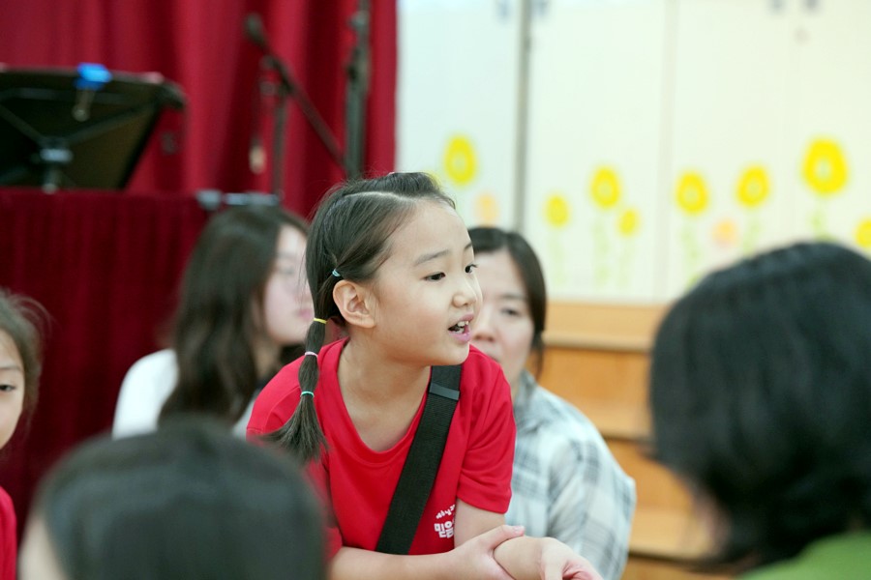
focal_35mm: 118
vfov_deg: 11.6
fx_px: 2855
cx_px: 436
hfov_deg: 17.3
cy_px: 290
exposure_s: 1/160
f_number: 4
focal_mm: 118
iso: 2500
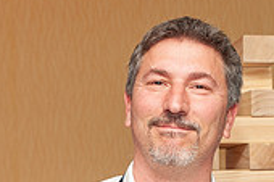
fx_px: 1445
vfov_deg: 7.1
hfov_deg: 10.8
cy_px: 244
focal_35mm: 190
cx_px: 219
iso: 400
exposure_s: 1/160
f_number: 6.3
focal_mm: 40
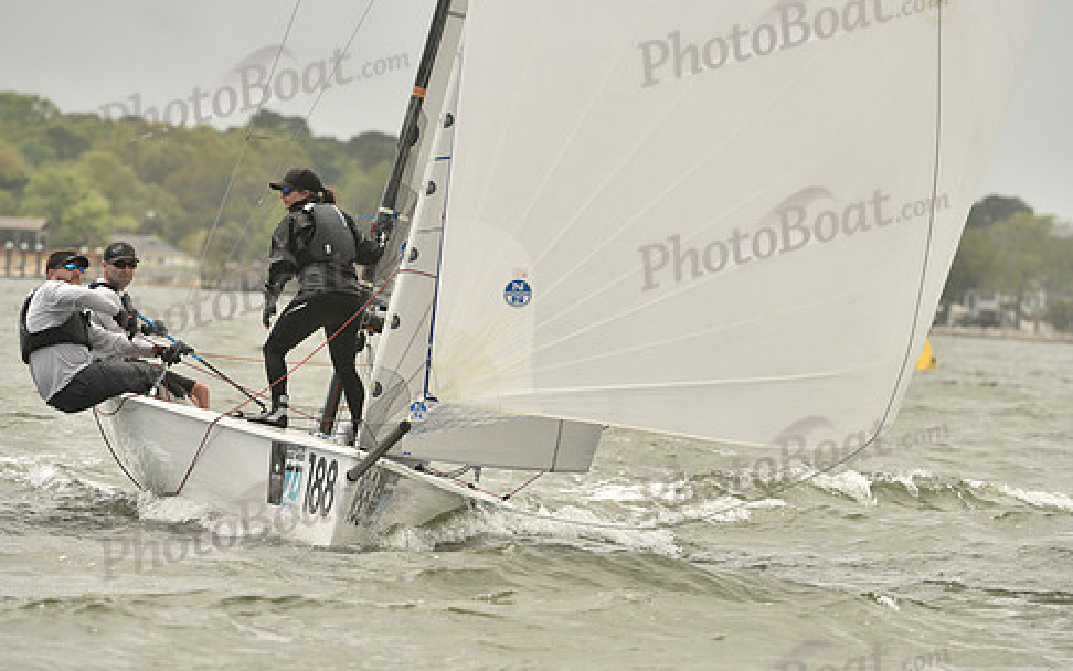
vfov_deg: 3.6
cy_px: 379
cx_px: 525
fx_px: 10676
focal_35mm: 365
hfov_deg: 5.8
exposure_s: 1/1250
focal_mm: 300
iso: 320
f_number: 6.3
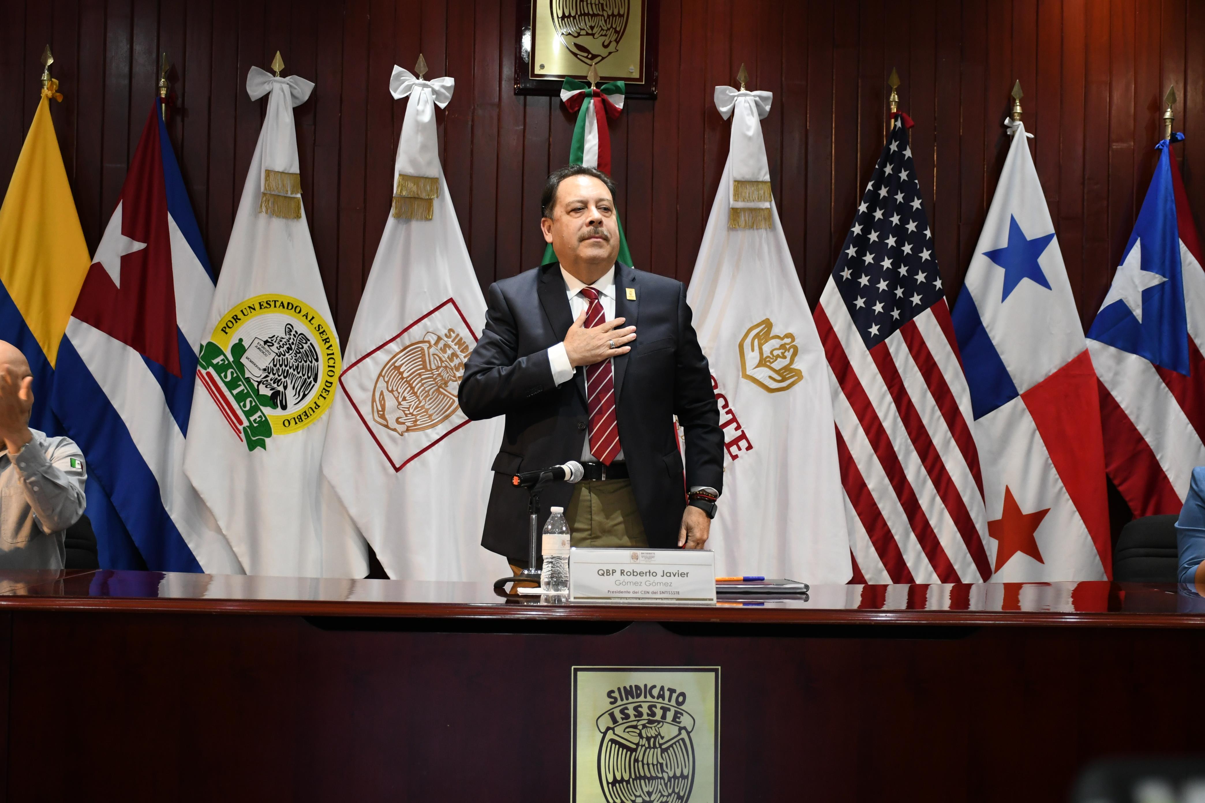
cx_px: 602
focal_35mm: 52
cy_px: 402
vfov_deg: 26.0
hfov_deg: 38.2
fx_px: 1740
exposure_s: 1/100
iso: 1600
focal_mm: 35
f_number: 4.2
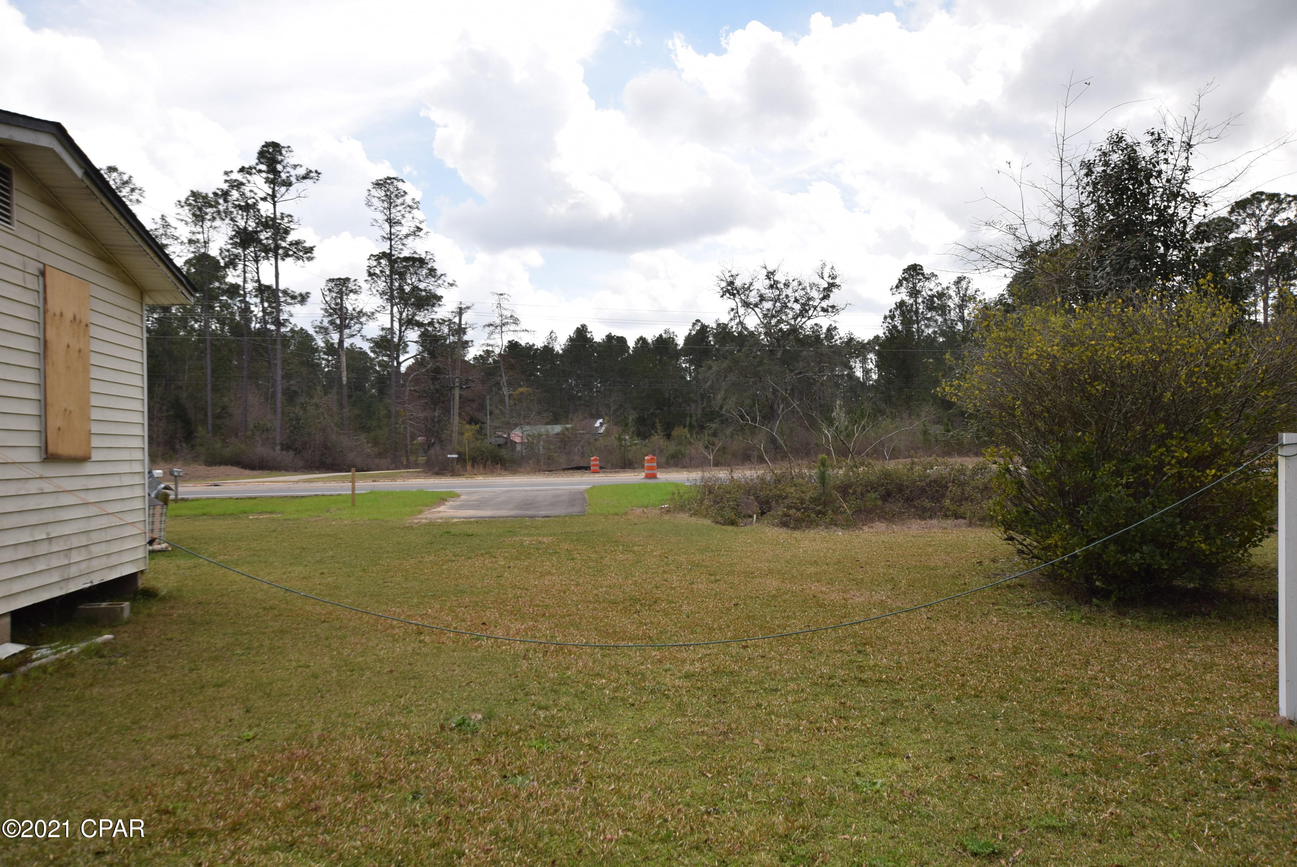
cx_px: 648
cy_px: 434
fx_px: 1082
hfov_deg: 61.9
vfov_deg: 43.7
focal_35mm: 30
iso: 100
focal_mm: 20
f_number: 9
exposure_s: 1/200
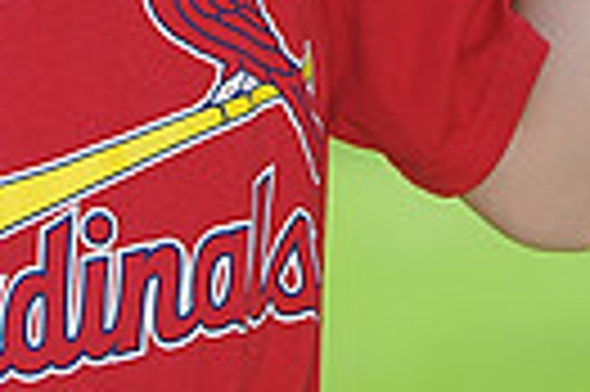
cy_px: -351
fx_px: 11998
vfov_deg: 1.9
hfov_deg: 2.8
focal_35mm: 733
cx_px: -63
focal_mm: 165
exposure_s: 1/640
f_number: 4.5
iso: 200
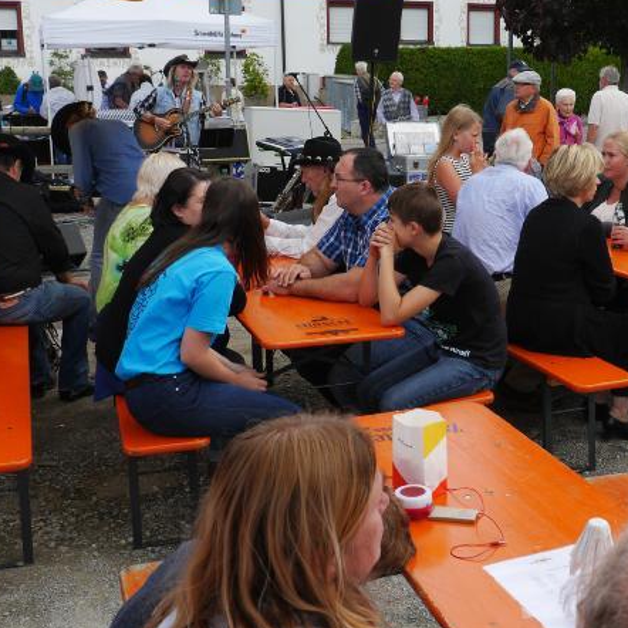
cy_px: 276
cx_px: 438
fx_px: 985
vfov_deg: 35.3
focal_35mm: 48
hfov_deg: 34.9
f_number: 6.3
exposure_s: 1/320
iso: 200
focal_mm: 15
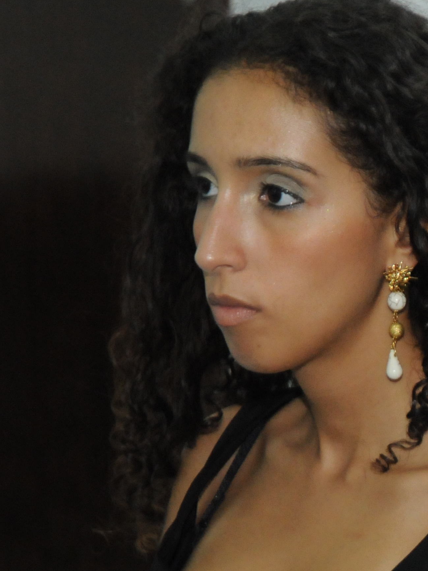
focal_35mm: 250
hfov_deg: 5.9
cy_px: 443
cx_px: 549
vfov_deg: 7.9
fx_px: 4122
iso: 1600
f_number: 4.5
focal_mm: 70
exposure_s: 1/100
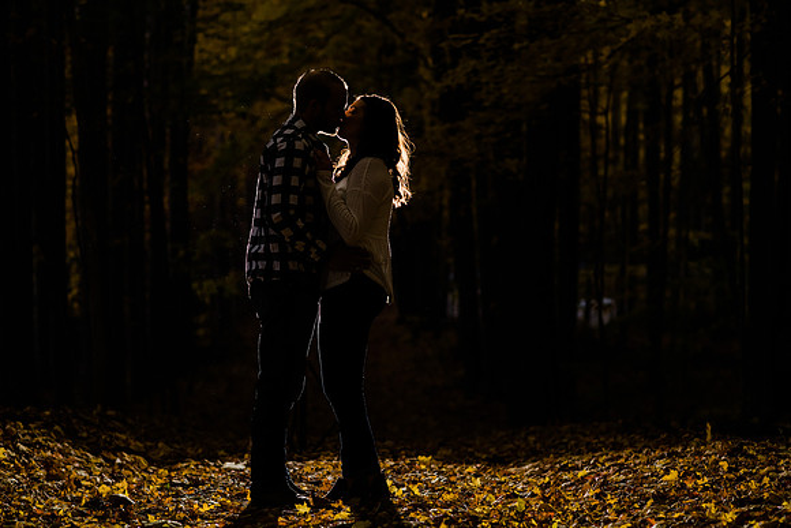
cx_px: 408
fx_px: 1972
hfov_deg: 22.7
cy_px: 264
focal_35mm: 90
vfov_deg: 15.2
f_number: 2.8
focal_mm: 85
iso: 320
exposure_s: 1/200
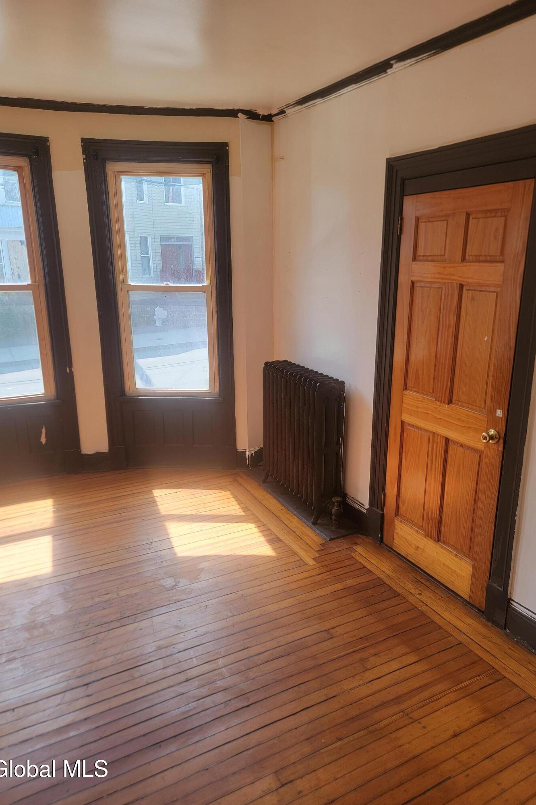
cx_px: 291
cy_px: 403
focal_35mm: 25
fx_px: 558
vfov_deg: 71.5
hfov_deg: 51.2
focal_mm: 6.7
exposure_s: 1/120
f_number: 1.8
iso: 25
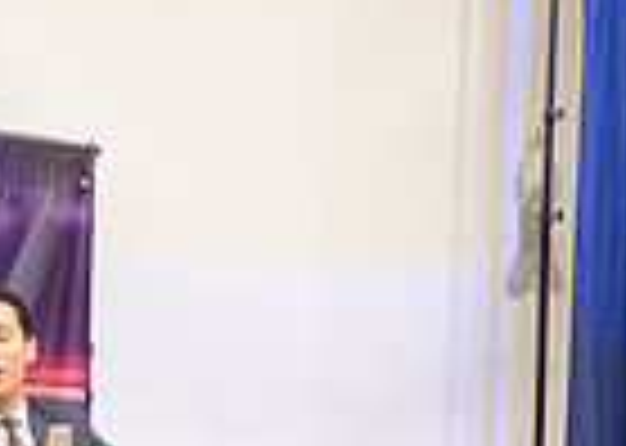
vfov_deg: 7.4
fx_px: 3446
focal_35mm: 194
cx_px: 374
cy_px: 321
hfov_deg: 10.4
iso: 4000
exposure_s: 1/800
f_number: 2.2
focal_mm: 35
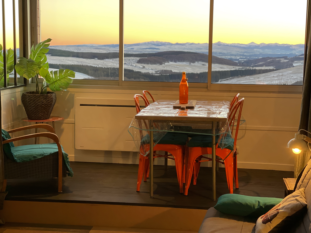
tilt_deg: -6.3
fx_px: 575
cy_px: 116
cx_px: 156
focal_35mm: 64
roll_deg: -0.6
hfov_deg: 30.3
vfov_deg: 22.9
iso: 125
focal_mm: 7.5
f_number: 2.2
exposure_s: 1/33
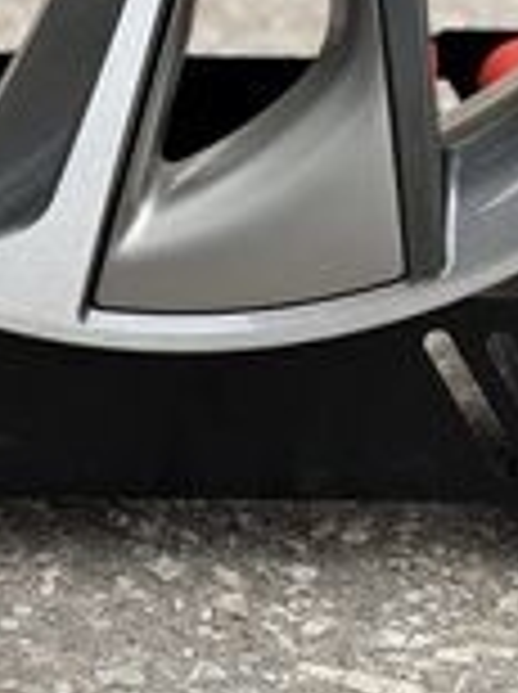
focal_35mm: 156
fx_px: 3121
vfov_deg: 12.0
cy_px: -378
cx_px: 191
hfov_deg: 9.5
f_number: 1.78
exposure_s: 1/557
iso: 64
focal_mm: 6.76
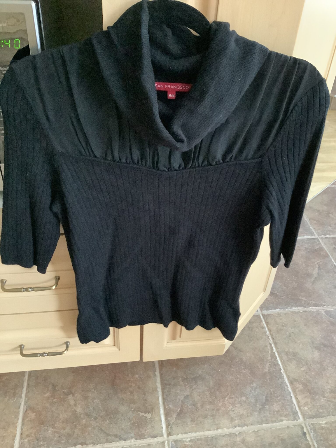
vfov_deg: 58.4
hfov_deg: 45.4
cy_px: 224
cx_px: 168
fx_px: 401
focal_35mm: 31
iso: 640
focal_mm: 3.3
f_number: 2.4
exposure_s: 1/24
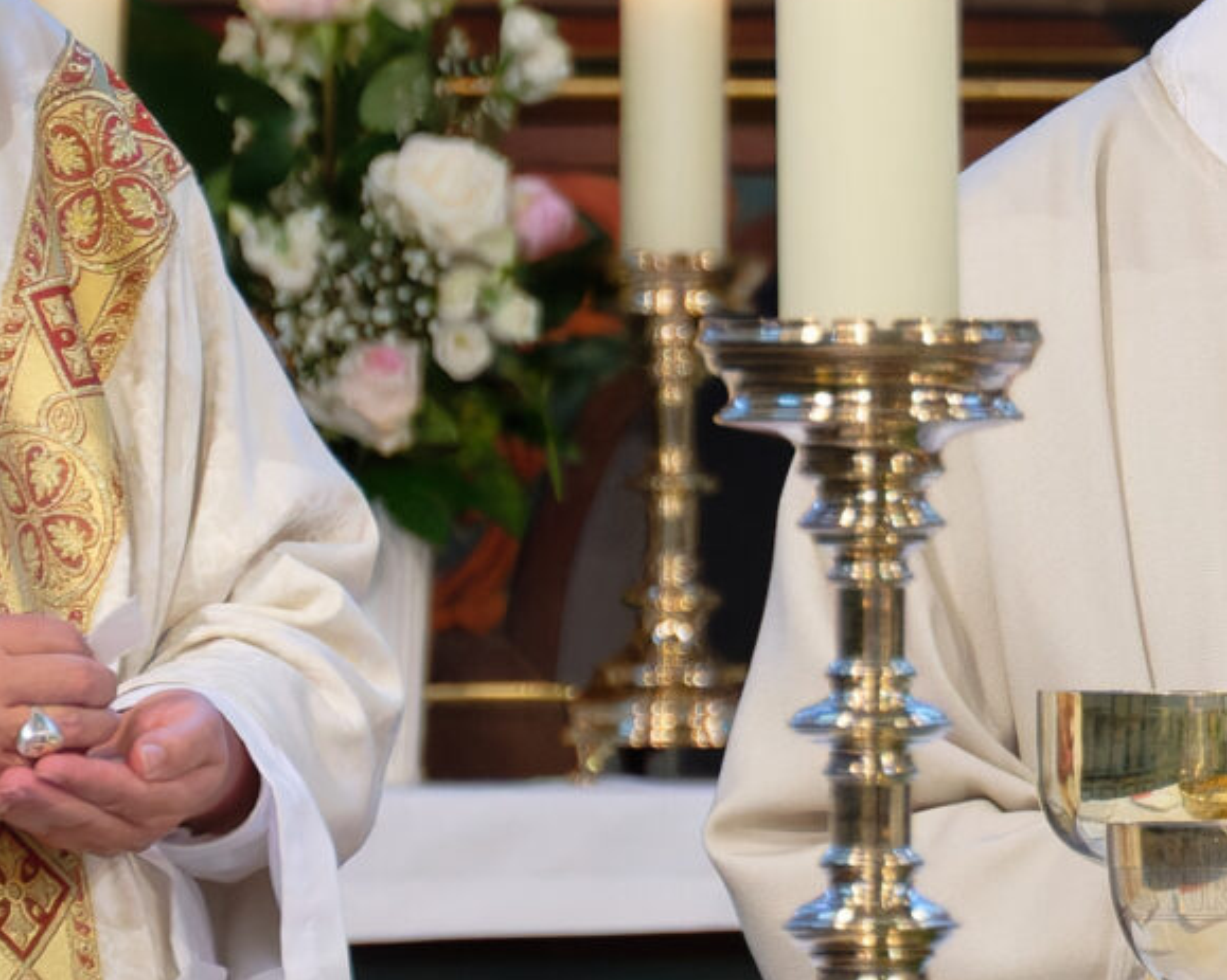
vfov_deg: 2.4
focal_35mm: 643
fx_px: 23346
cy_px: 454
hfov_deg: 3.0
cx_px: 1558
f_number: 6.3
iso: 12800
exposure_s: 1/125
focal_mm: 155
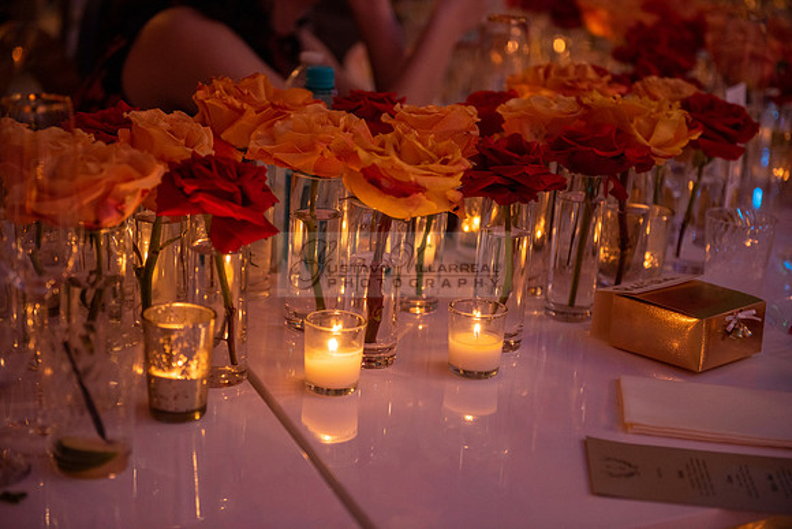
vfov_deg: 19.5
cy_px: 264
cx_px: 396
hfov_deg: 28.8
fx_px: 1540
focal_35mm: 70
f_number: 2.8
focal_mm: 70
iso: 1000
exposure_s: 1/160
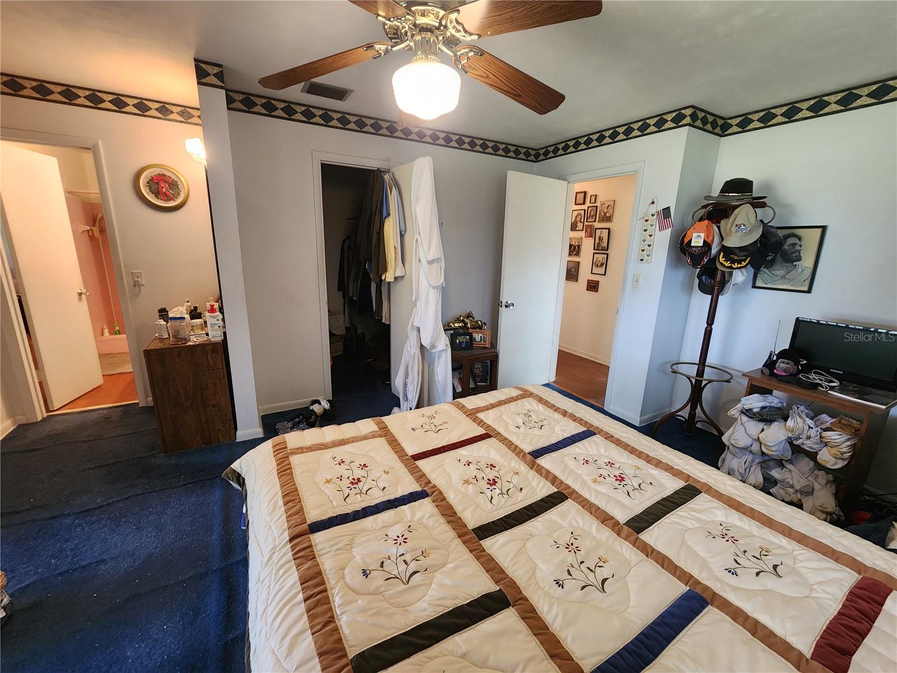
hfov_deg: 106.2
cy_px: 336
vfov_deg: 89.9
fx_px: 337
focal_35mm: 13
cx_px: 448
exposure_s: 1/60
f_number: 2.2
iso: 250
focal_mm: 2.2
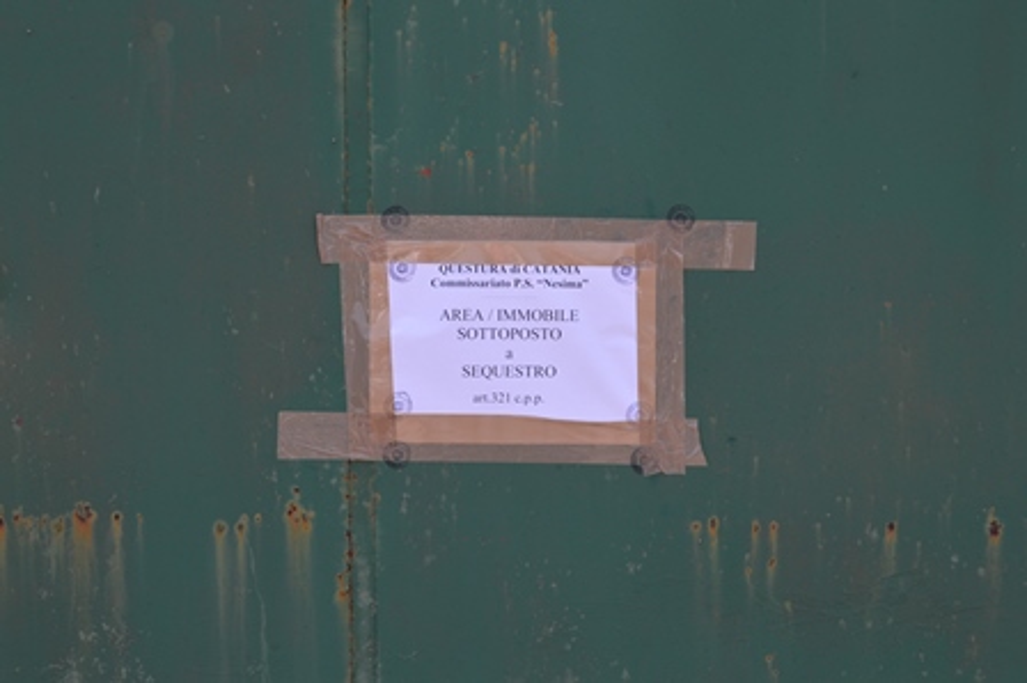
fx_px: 1240
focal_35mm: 44
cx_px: 514
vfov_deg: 30.8
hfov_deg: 45.0
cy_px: 342
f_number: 6.3
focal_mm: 29
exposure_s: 1/160
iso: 100
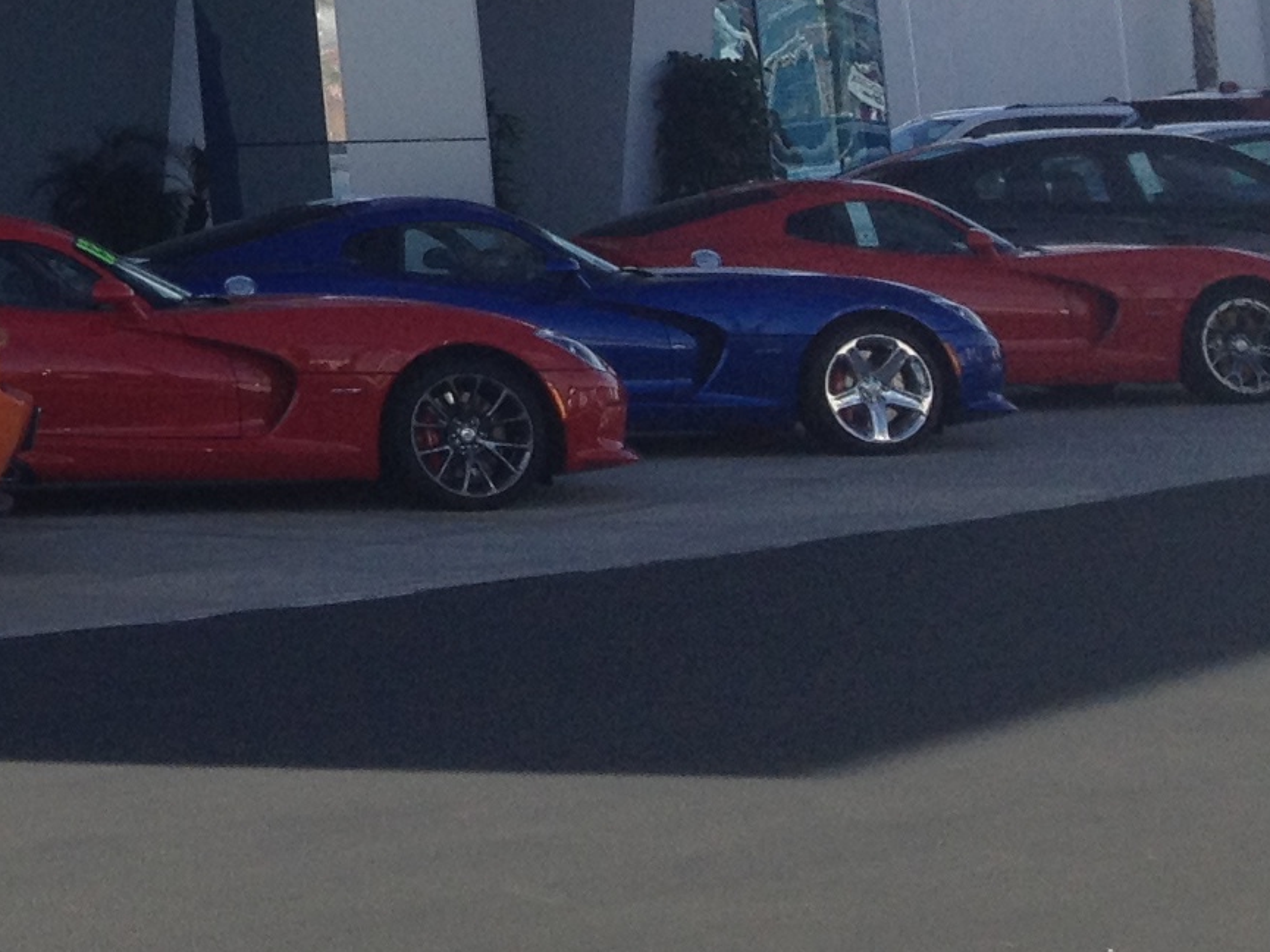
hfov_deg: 13.5
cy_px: -568
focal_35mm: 132
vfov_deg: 10.7
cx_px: -981
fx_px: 4844
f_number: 2.4
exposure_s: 1/1175
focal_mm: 4.28
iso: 50
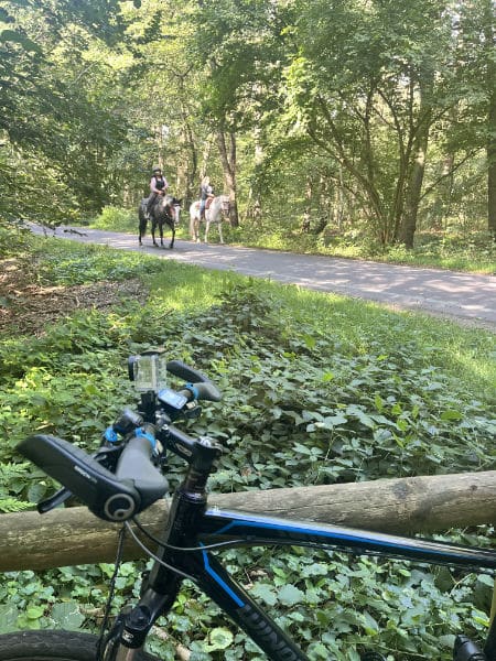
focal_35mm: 26
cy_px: 330
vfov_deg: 67.3
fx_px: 497
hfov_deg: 53.1
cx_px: 248
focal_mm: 5.1
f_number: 1.6
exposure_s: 1/121
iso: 125
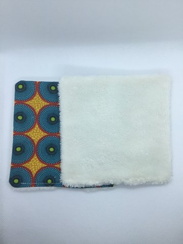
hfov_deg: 45.4
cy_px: 122
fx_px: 219
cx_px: 92
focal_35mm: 31
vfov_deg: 58.4
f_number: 2.4
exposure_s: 1/344
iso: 25
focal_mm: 3.3
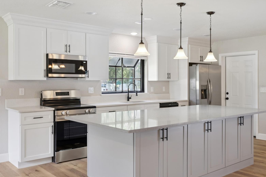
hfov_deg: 53.1
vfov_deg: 36.9
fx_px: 266
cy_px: 86
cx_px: 136
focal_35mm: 36
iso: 800
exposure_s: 1/50
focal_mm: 35
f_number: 9
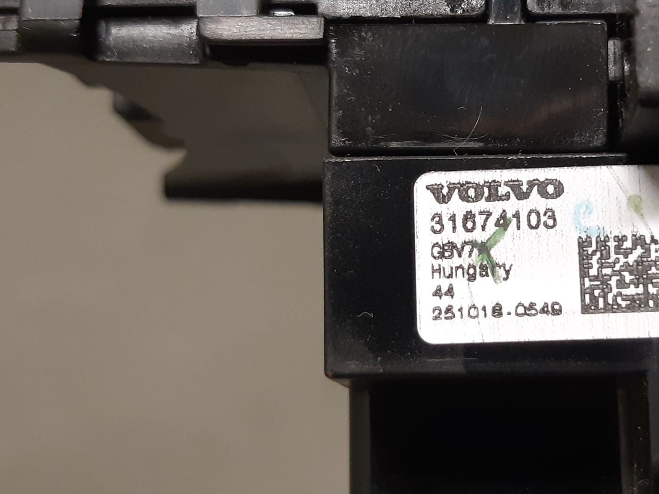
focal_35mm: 38
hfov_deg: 48.1
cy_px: 211
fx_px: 723
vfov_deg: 37.6
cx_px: 444
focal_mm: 3.93
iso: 200
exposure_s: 1/50
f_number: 1.7
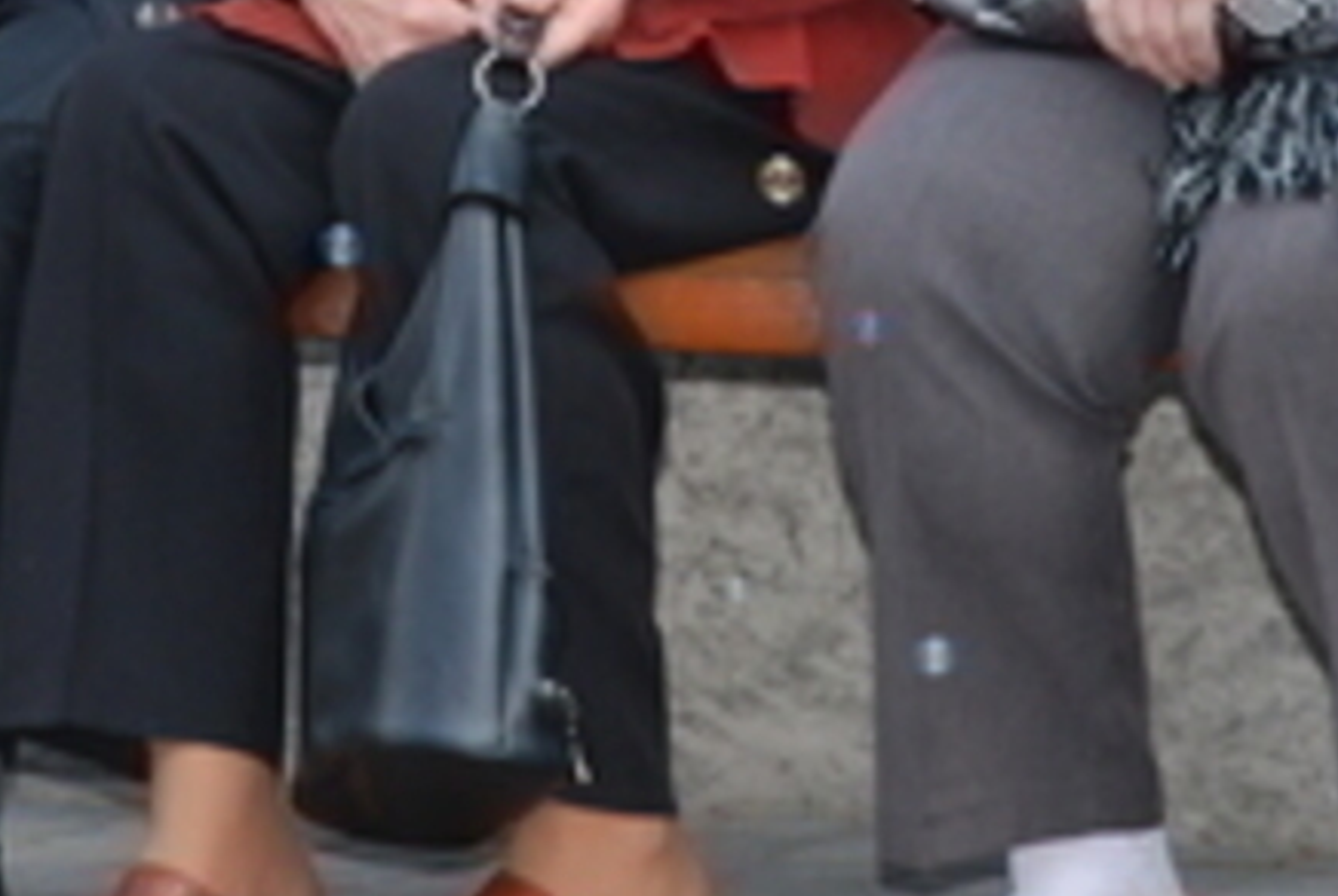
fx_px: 15574
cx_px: 482
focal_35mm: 418
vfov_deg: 3.3
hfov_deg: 4.9
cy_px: -141
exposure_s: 1/125
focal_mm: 95
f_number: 5.6
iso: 250
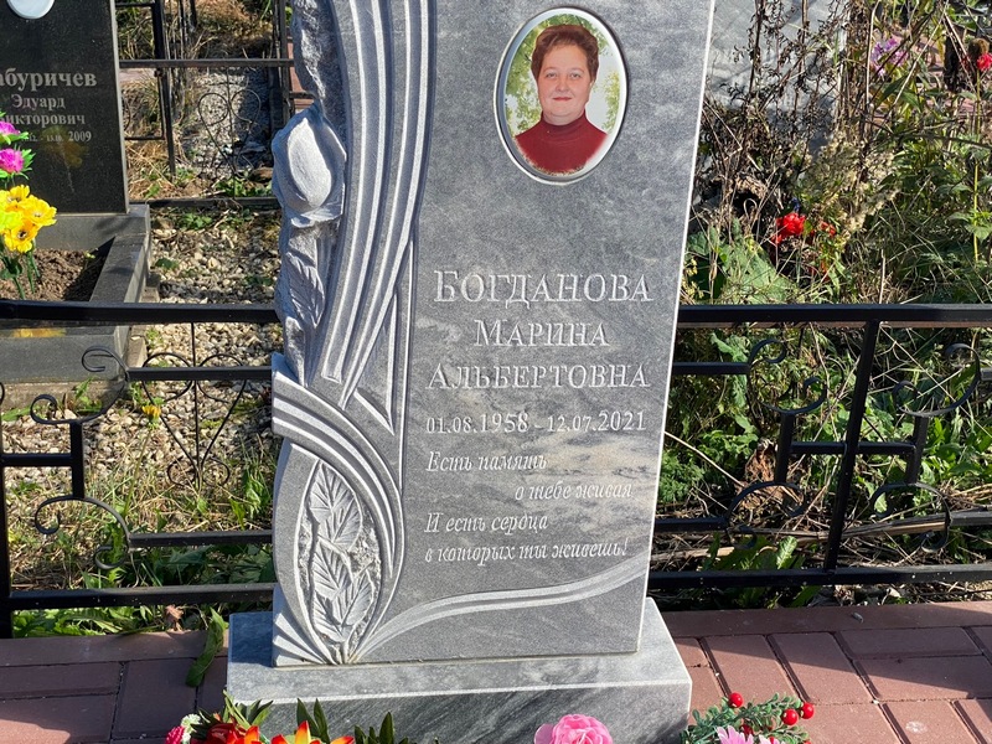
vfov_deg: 28.0
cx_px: 496
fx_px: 1490
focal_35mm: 52
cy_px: 372
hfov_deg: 36.8
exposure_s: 1/905
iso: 20
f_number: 2
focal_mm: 6
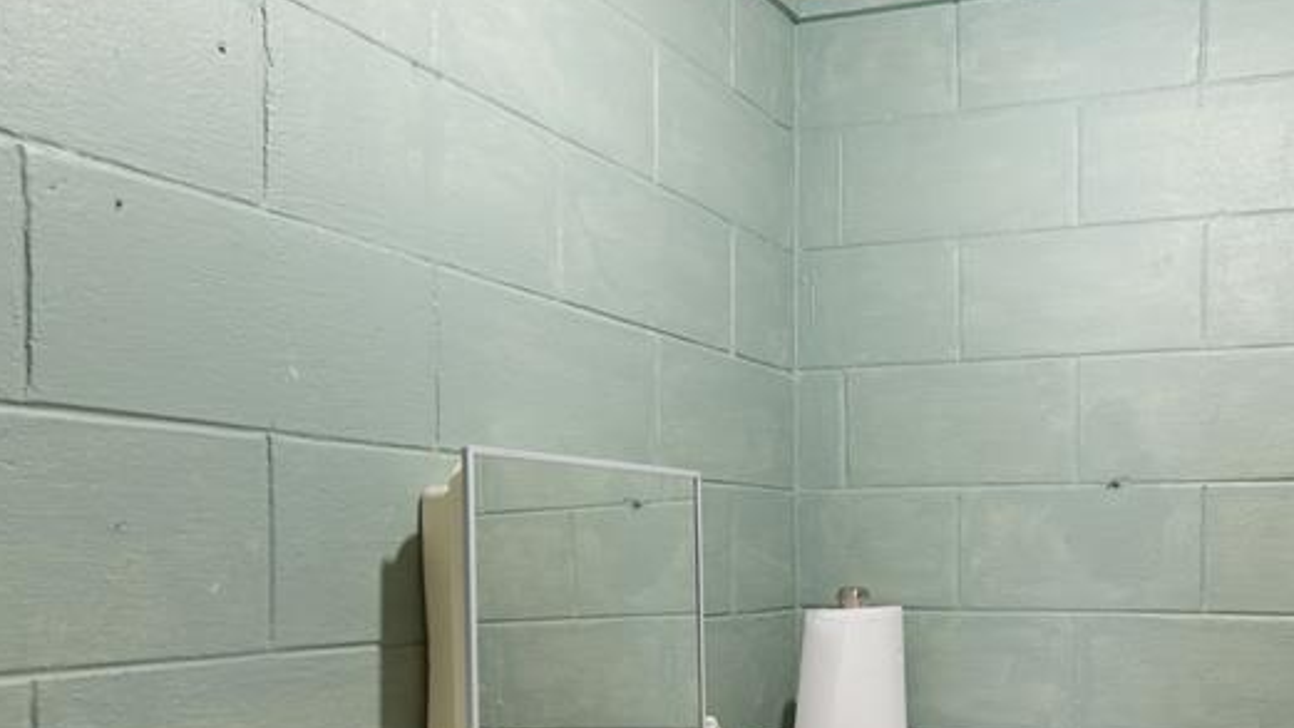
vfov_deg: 32.8
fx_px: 1201
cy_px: 578
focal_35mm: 35
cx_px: 1061
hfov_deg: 52.5
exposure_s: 1/4
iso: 320
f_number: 9
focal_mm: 17
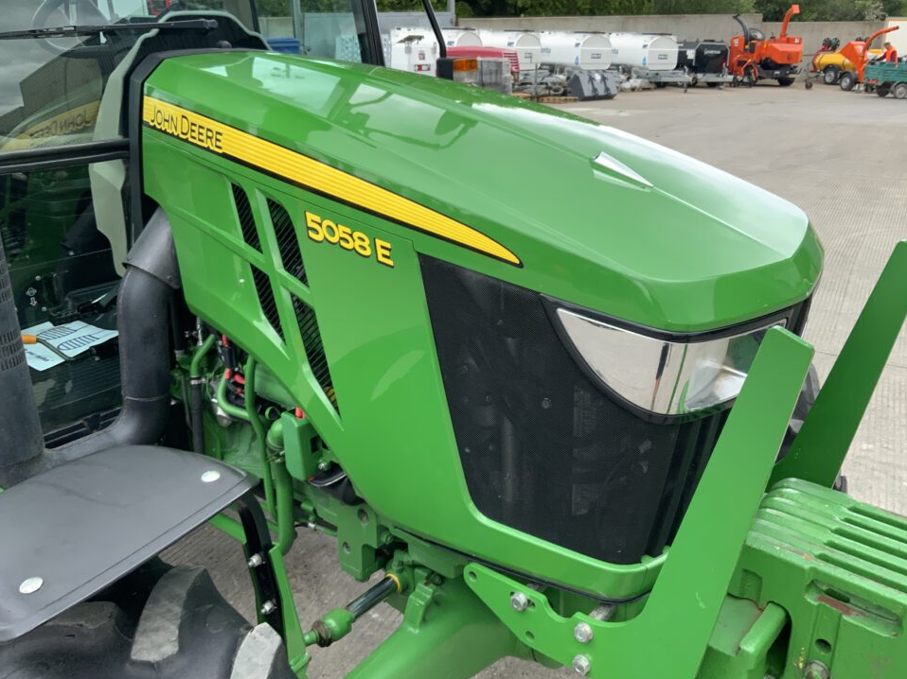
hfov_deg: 58.3
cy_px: 326
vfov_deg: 45.4
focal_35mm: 31
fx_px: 812
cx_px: 475
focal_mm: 3
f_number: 1.8
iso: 16
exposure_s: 1/199
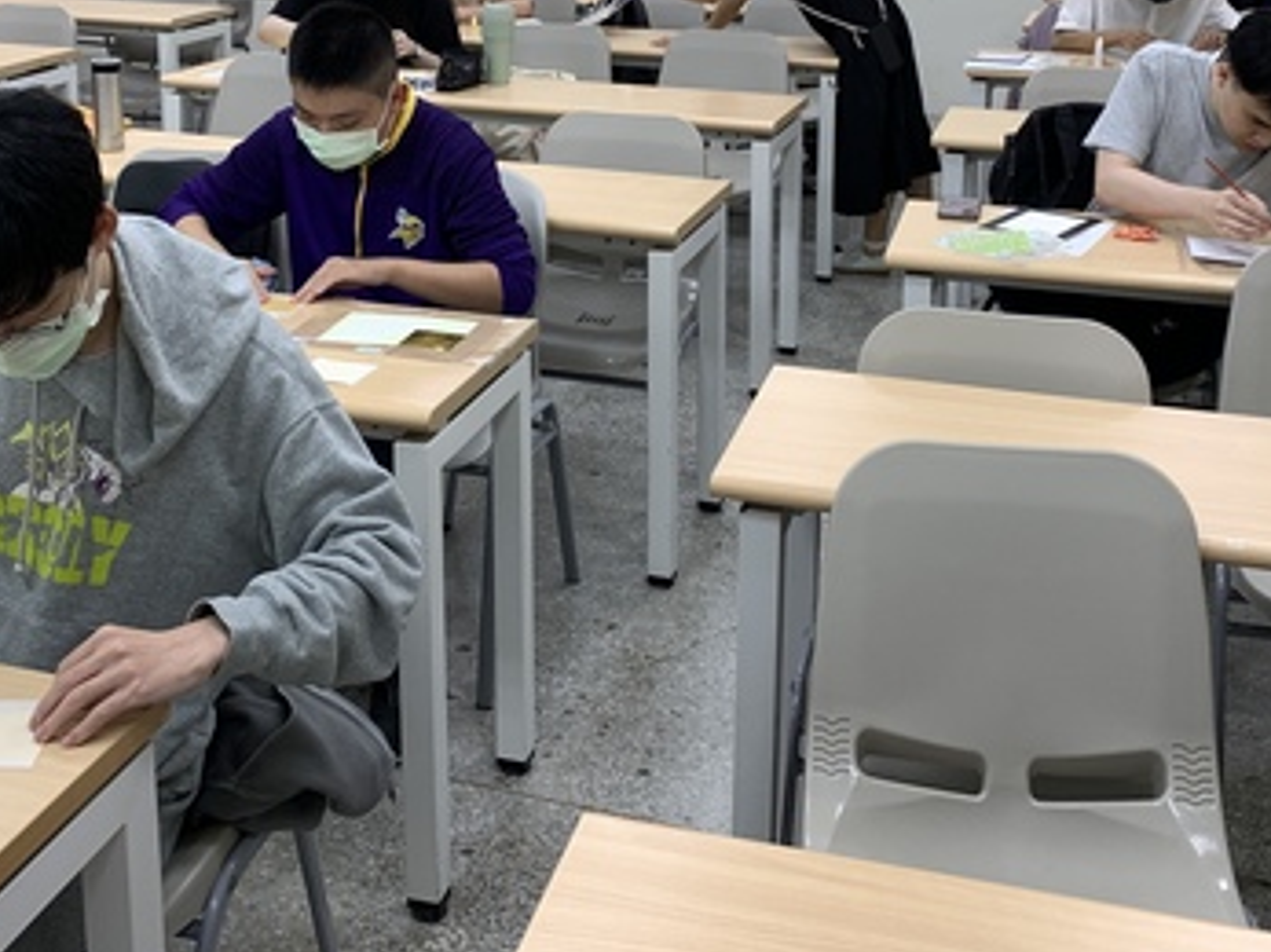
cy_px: 154
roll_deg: -1.4
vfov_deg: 31.1
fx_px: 1652
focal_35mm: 45
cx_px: 597
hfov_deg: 42.1
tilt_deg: -10.9
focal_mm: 4.25
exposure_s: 1/120
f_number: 1.8
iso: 80
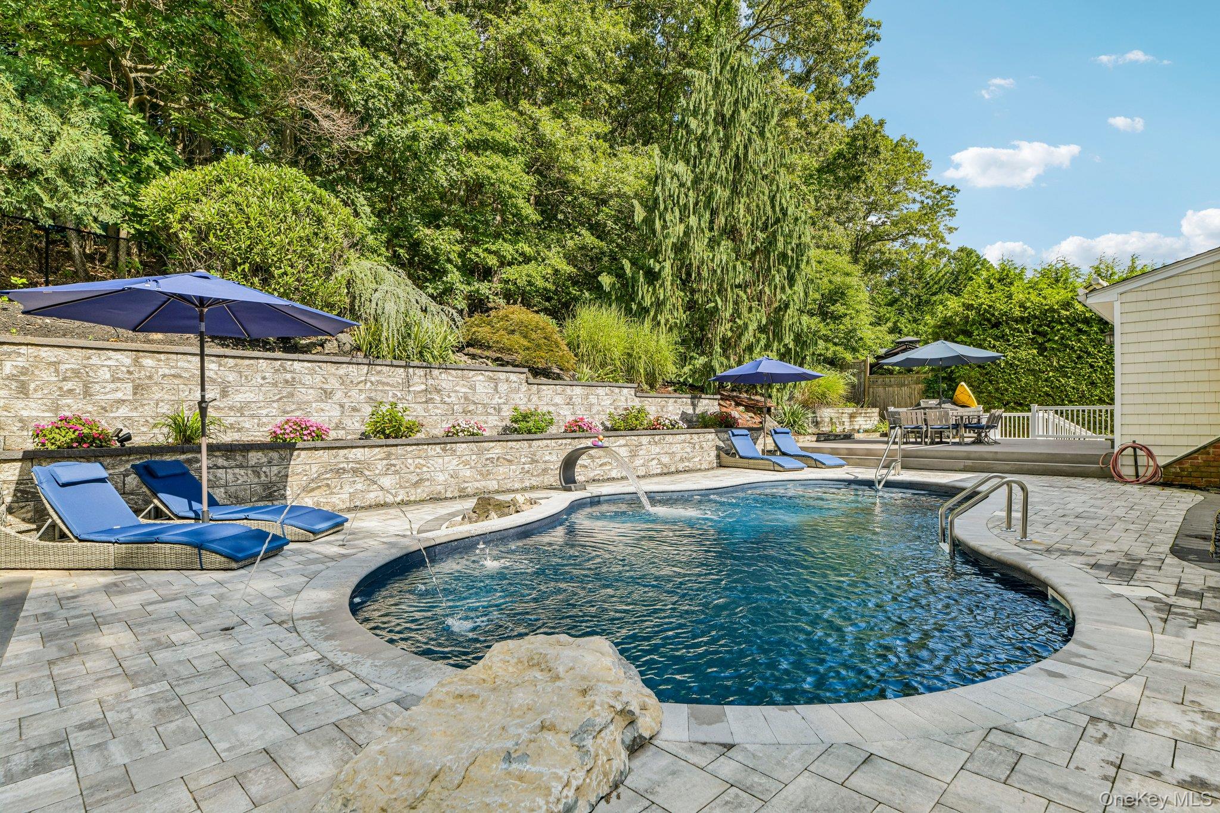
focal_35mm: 19
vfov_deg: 64.5
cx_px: 610
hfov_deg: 86.9
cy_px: 406
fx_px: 644
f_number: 9
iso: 160
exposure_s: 1/200
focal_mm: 19
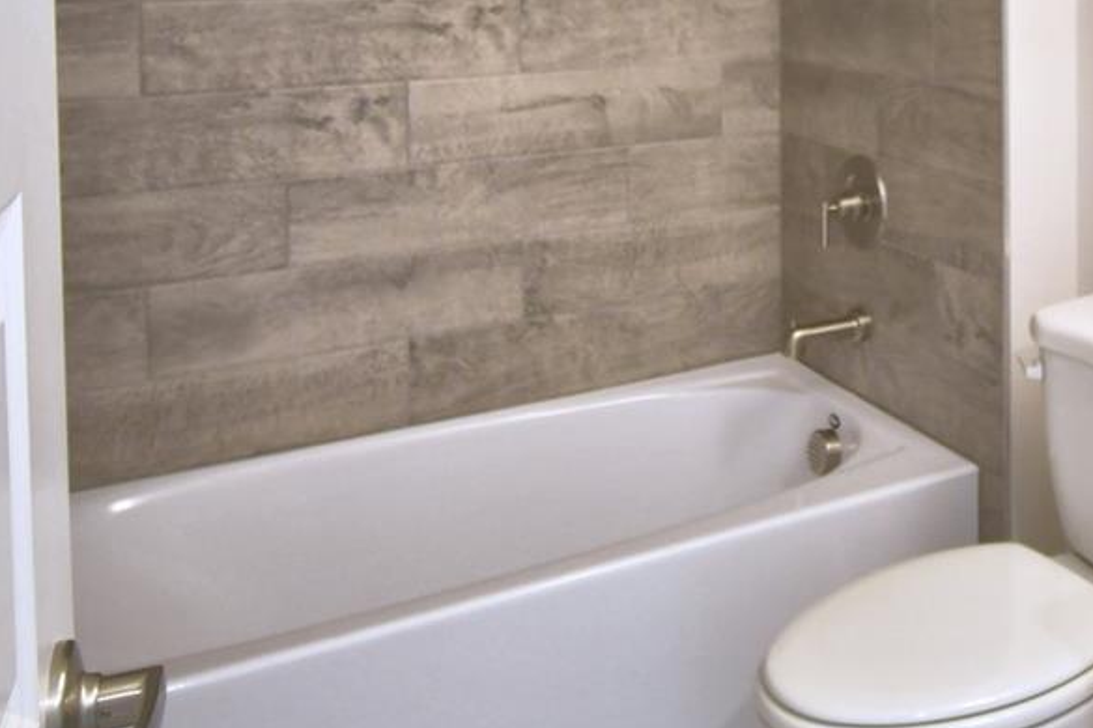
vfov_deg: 30.1
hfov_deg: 43.9
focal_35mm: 41
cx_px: 949
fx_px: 1245
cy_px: -22
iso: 400
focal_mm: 10
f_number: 4.5
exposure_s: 1/30
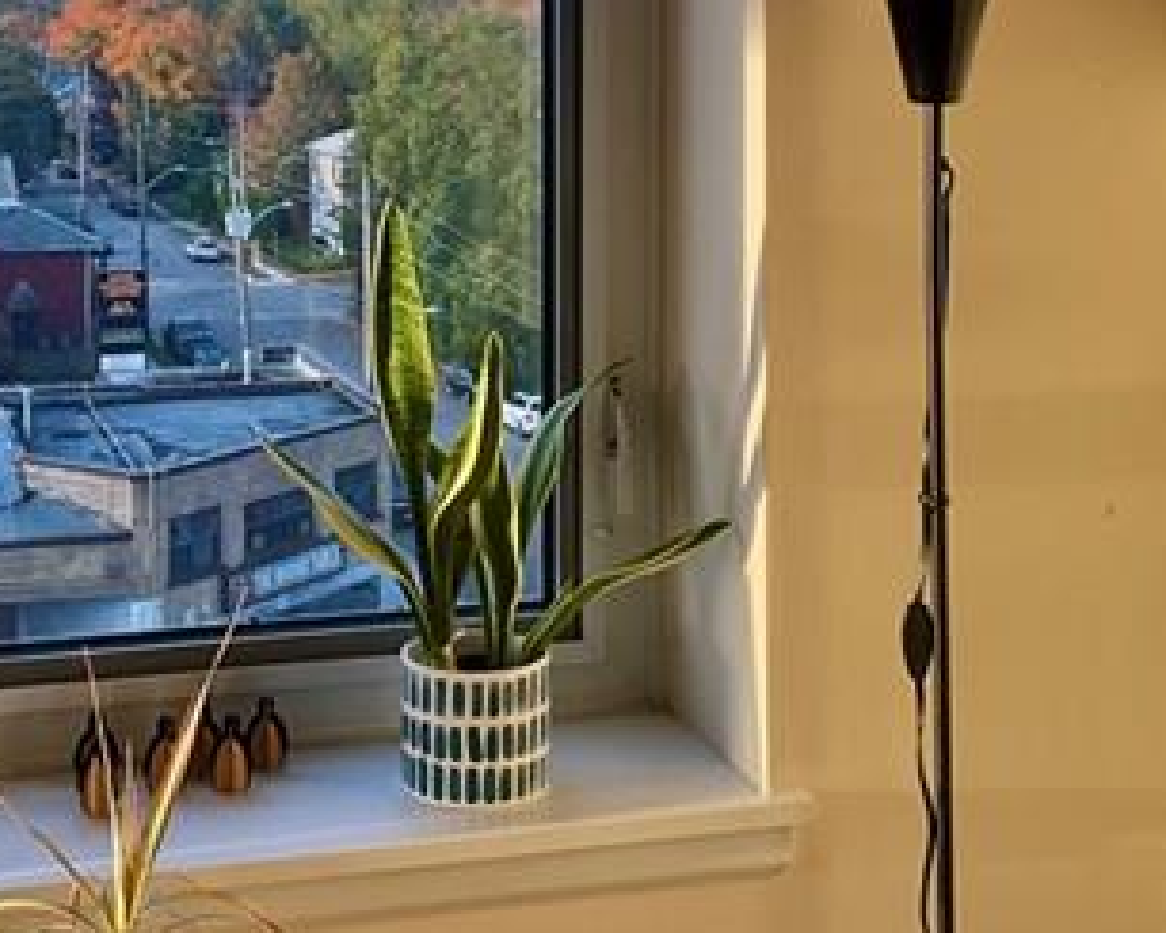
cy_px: 118
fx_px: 2451
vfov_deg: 21.2
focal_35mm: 71
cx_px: 461
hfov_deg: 26.7
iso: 25
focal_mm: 3
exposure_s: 1/120
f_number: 1.8
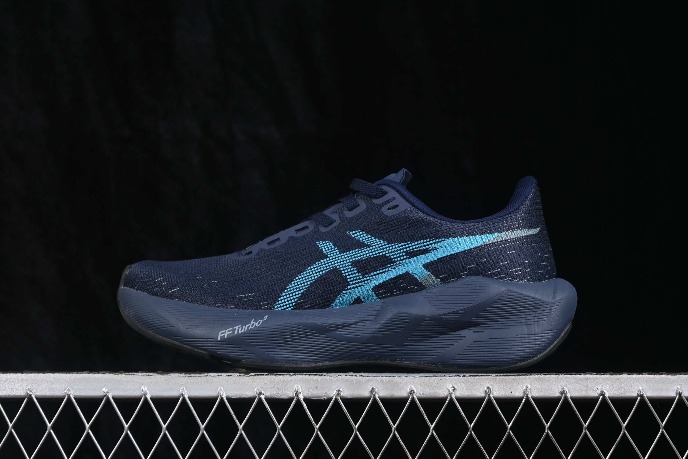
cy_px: 230
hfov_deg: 27.0
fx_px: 1433
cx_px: 344
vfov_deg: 18.2
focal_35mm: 75
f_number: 6.3
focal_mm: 50
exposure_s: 1/60
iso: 160
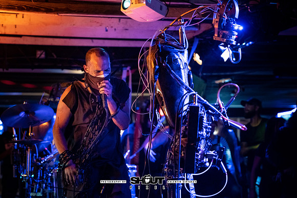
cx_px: 123
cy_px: 103
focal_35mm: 82
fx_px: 675
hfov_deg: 24.8
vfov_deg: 16.7
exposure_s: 1/200
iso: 3200
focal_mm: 70
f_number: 2.8
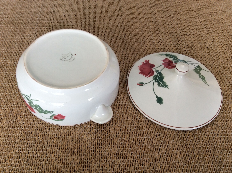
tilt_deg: -54.1
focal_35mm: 32
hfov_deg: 56.9
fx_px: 214
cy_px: 86
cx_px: 116
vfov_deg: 44.1
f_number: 2.4
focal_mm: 3.3
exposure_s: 1/50
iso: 40
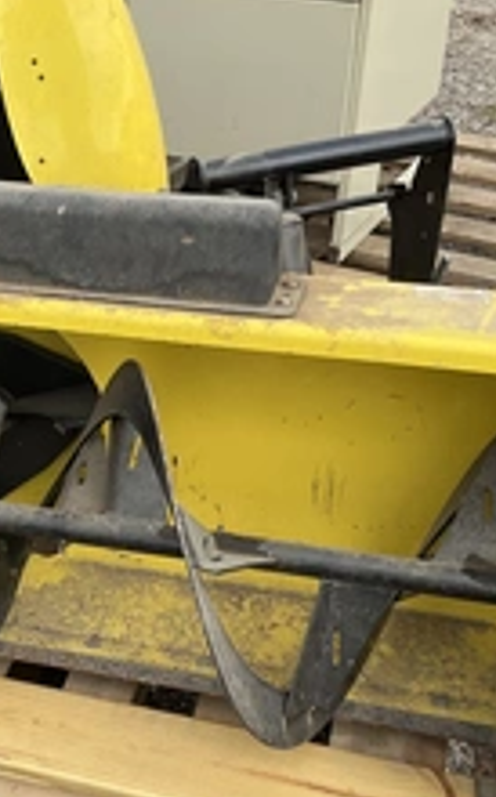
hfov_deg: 22.4
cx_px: 36
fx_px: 1214
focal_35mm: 56
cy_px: 525
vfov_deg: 36.0
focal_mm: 3
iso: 25
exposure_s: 1/883
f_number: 1.8
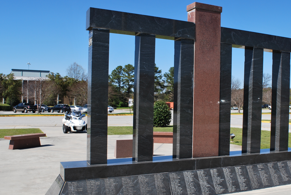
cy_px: 113
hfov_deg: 49.2
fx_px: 316
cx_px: 176
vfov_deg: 34.2
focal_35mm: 39
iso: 100
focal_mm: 20
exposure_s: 1/250
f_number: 8
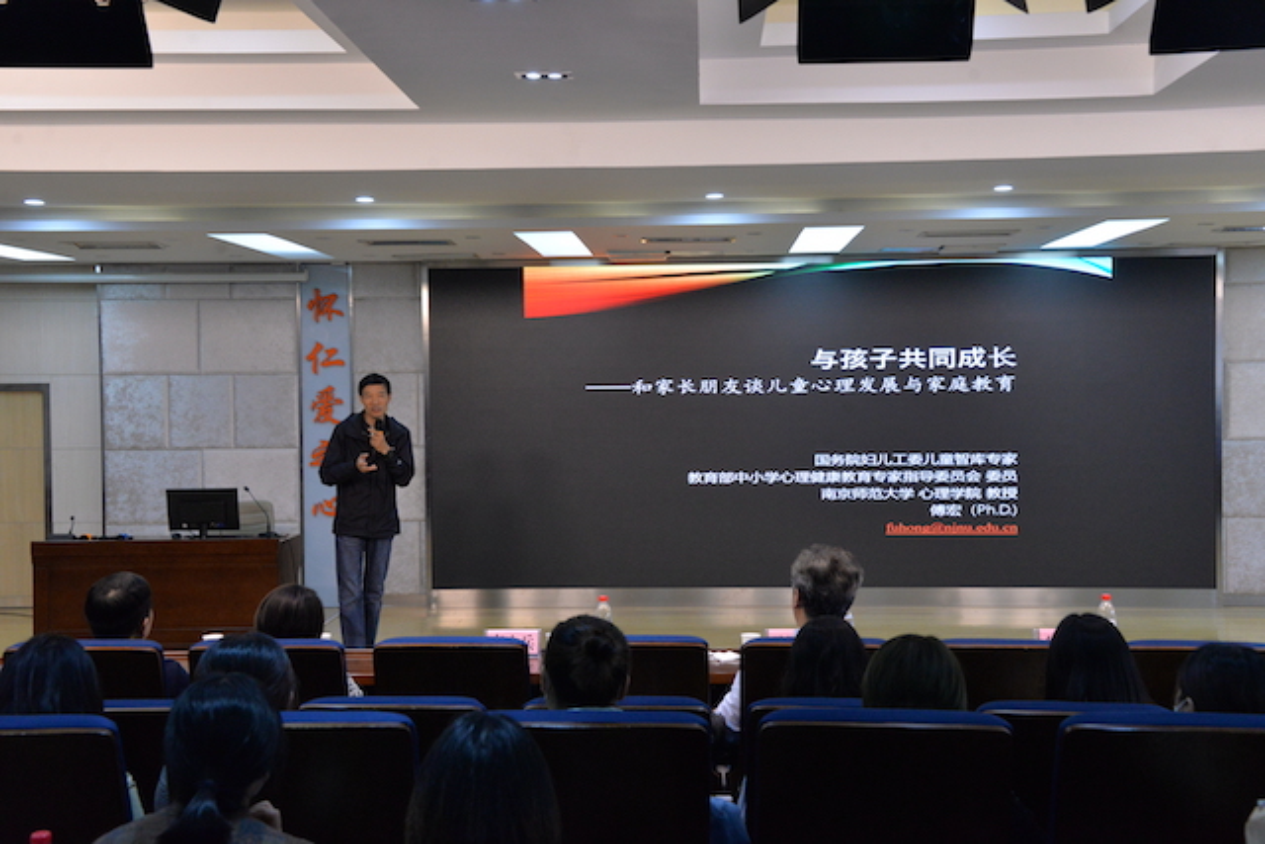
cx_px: 632
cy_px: 422
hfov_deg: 43.6
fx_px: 1582
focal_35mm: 45
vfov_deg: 29.9
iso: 2500
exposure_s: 1/160
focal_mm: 45
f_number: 7.1
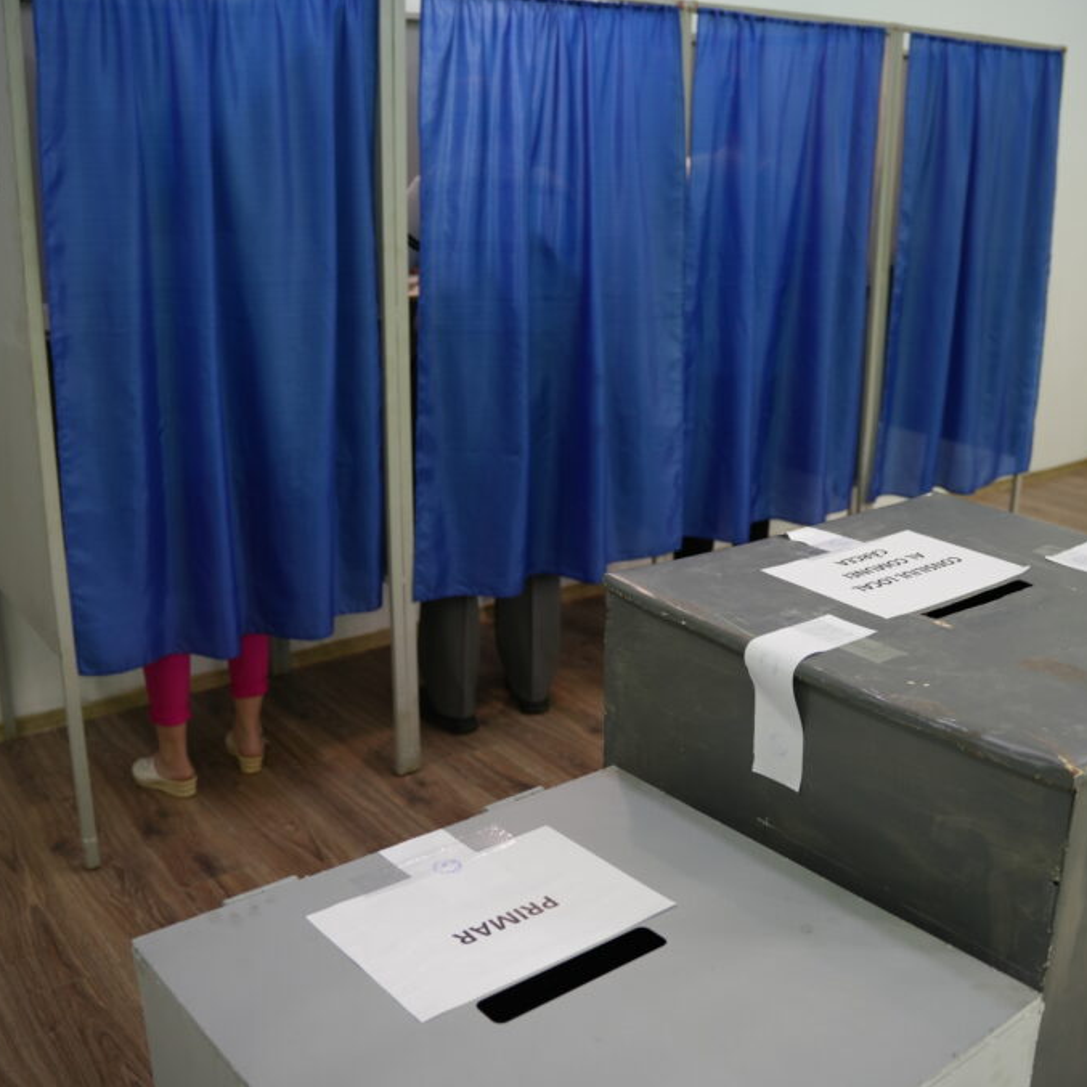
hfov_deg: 45.9
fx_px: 1279
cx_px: 621
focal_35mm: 36
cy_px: 544
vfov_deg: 46.0
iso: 640
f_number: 3.2
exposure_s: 1/160
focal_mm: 28
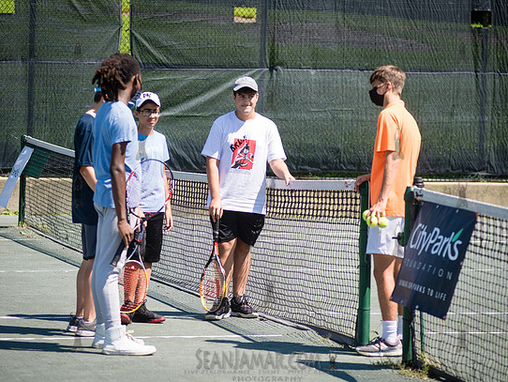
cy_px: 173
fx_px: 2188
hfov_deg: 13.2
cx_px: 246
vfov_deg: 10.0
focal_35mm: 149
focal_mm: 125
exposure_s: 1/1000
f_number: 4.5
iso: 125
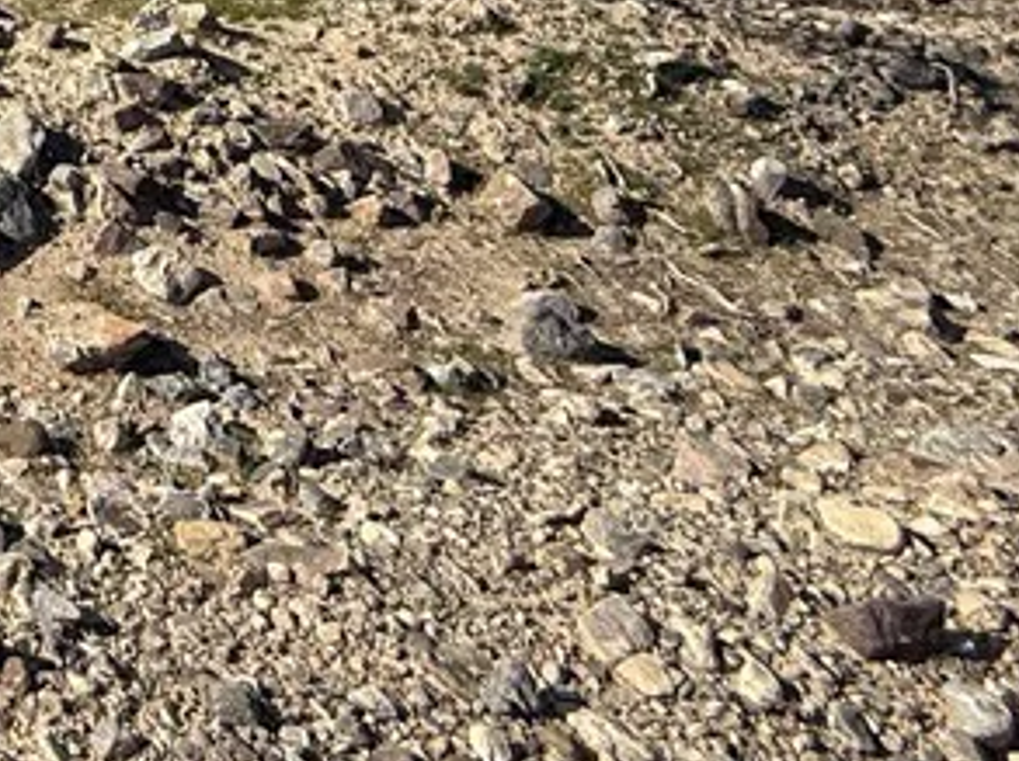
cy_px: -285
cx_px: -549
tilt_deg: -15.7
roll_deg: -1.9
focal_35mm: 49
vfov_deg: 24.8
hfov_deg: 26.6
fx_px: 1441
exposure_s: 1/2237
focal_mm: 2.22
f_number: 2.2
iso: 50
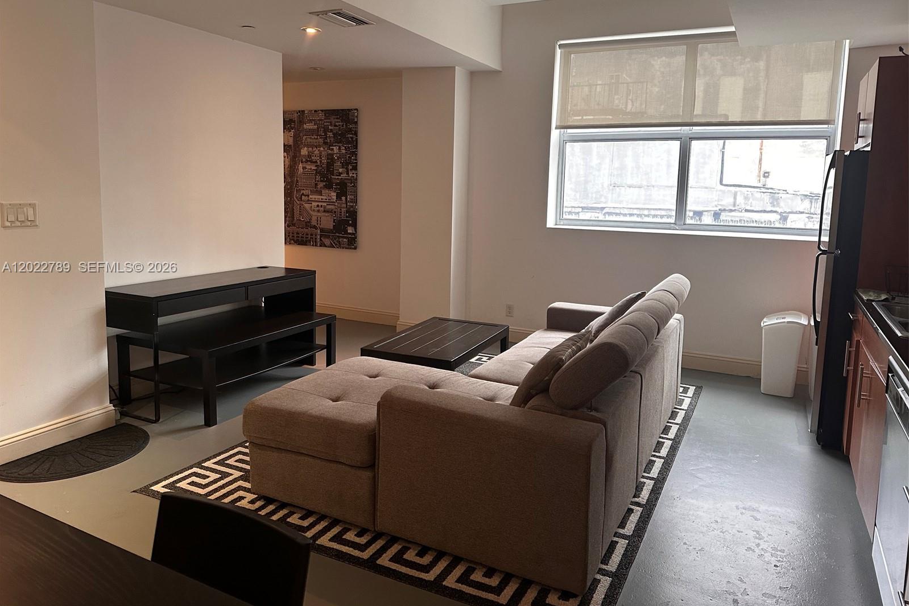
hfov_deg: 71.5
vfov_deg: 51.2
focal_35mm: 25
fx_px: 631
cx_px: 454
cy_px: 268
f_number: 1.78
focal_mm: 6.86
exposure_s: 1/60
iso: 320
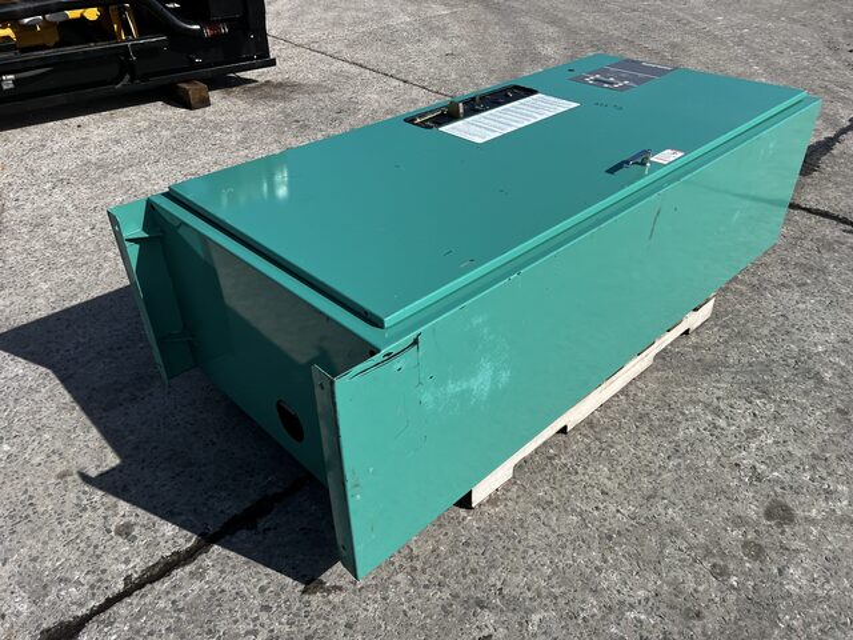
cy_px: 320
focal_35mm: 26
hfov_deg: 67.3
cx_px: 426
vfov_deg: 53.1
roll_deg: -0.1
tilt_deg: -34.1
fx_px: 641
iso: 50
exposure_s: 1/4630
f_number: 1.5
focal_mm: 5.7
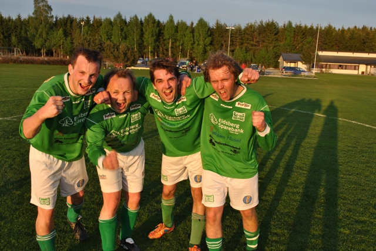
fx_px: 376
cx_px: 188
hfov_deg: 53.1
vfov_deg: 36.9
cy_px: 126
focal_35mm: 36
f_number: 6.3
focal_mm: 24
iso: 100
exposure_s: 1/160
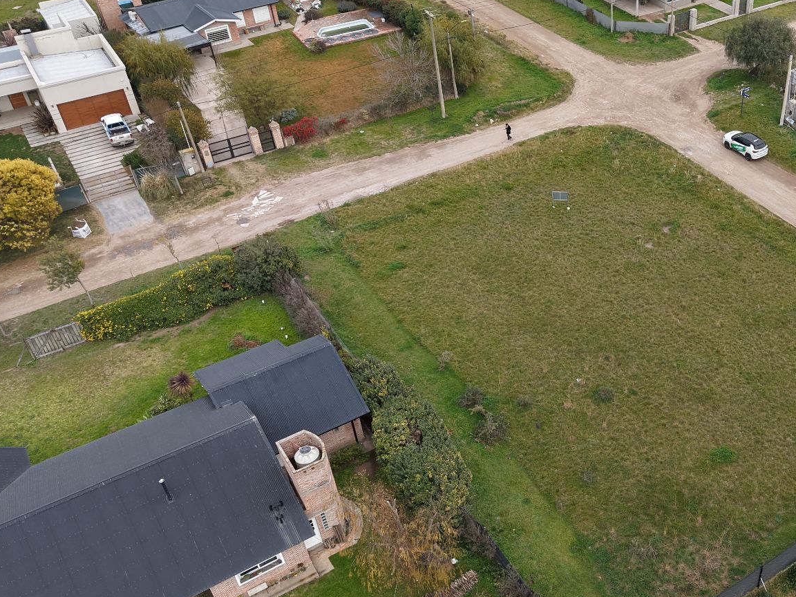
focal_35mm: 40
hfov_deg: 44.8
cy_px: 327
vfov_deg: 35.9
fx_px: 920
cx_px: 621
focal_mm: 8.67
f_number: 1.8
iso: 120
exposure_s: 1/800
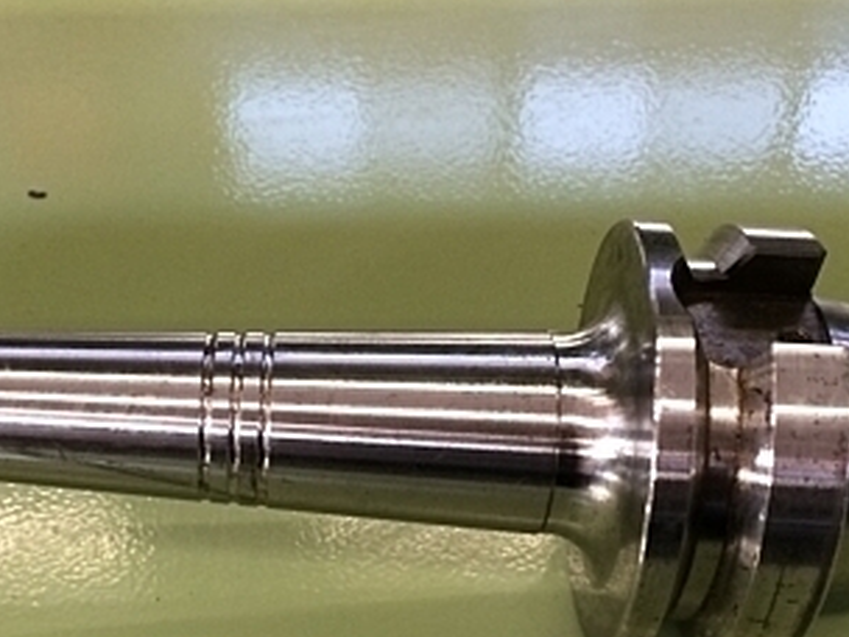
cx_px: 397
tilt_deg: -51.5
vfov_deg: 23.8
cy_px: 478
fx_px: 1496
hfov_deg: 31.7
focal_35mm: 61
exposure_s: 1/30
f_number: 2.2
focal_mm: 4.15
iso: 40
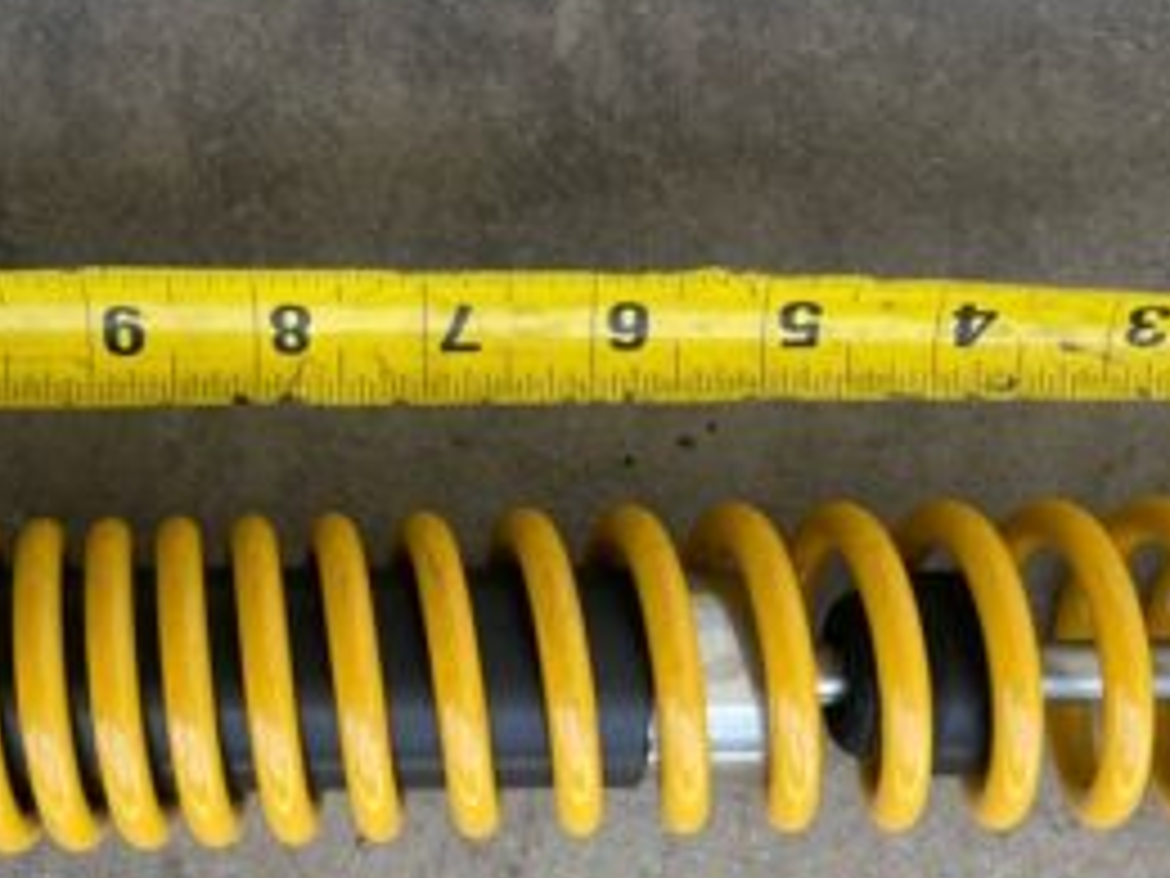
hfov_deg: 31.9
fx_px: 2028
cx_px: 392
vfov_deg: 24.3
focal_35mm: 60
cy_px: 594
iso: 32
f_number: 1.6
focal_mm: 5.1
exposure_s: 1/507
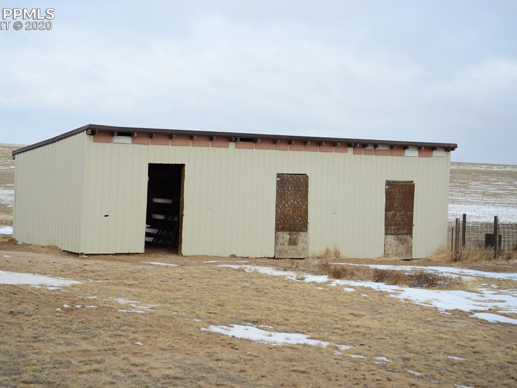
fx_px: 1076
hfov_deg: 27.0
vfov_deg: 20.4
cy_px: 194
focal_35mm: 72
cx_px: 233
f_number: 8
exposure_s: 1/320
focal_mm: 66
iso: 160
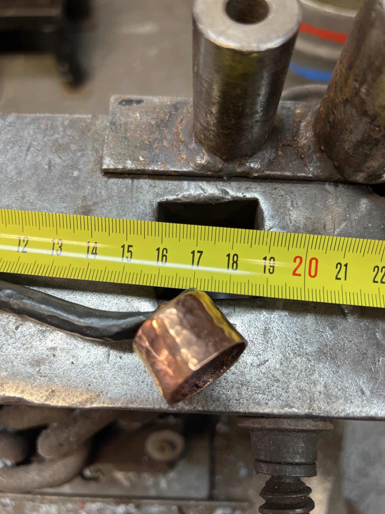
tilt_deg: -69.9
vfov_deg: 67.3
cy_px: 257
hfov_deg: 53.1
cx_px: 192
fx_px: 386
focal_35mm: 26
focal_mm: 5.7
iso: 100
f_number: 1.5
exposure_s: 1/100
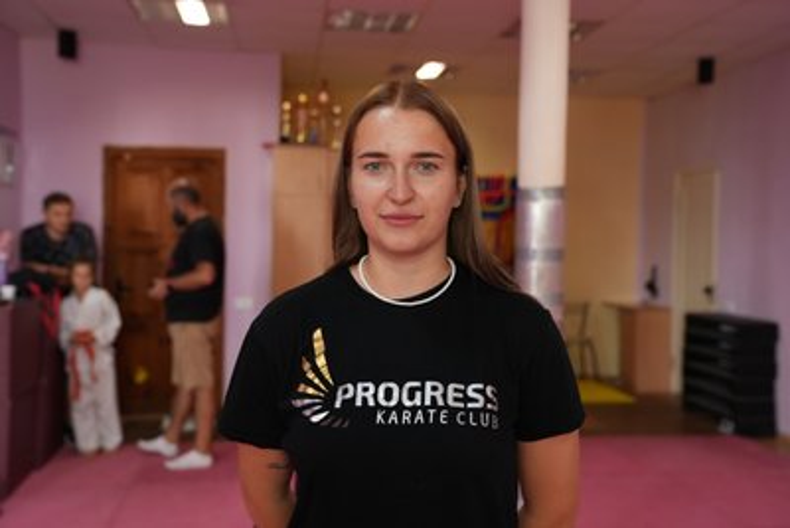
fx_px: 966
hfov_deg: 44.5
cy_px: 264
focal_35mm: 44
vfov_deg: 30.5
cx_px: 395
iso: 800
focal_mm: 44
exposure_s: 1/50
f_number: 4
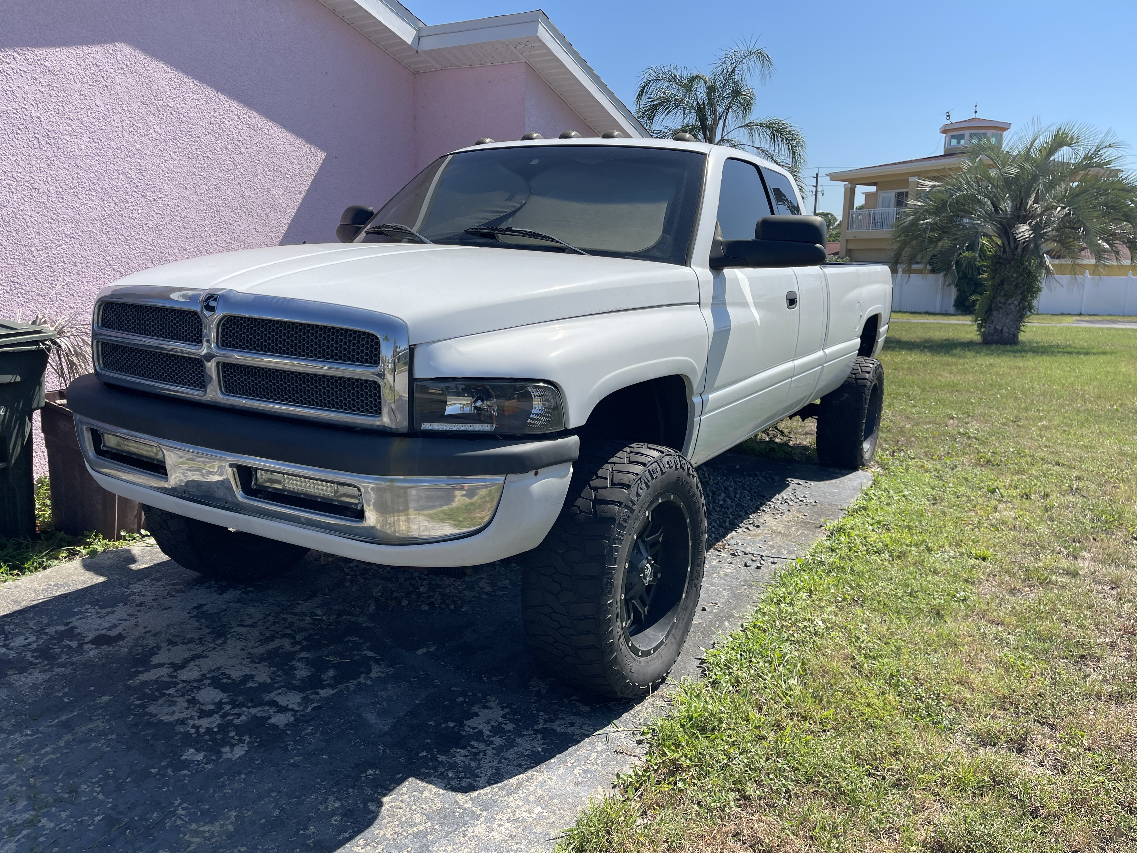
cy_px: 426
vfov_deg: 54.9
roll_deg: -1.3
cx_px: 568
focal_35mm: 25
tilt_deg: -11.8
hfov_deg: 69.4
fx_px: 821
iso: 32
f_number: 1.6
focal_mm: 5.1
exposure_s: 1/3165
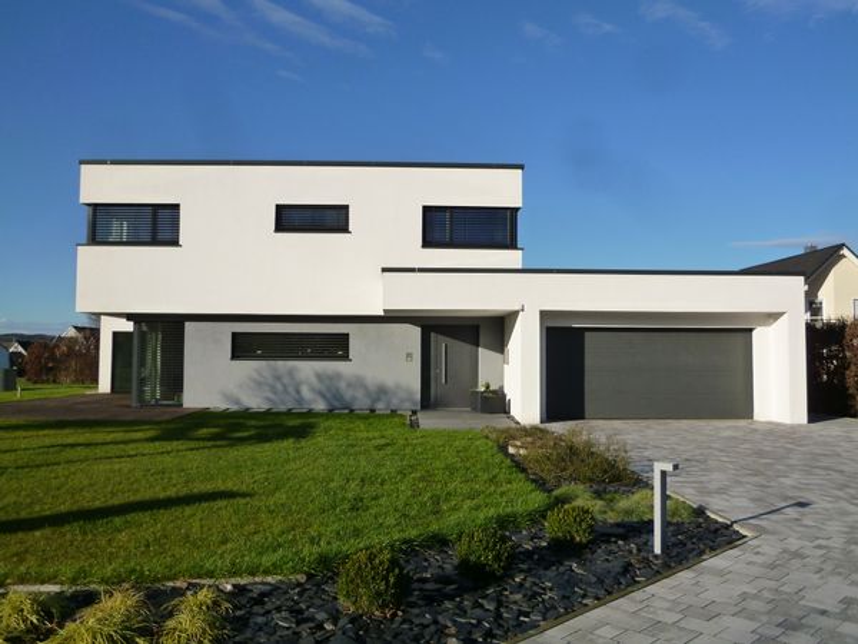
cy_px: 322
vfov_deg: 49.7
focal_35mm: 28
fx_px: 694
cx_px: 429
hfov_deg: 63.4
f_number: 9
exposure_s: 1/250
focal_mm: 4.9
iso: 160
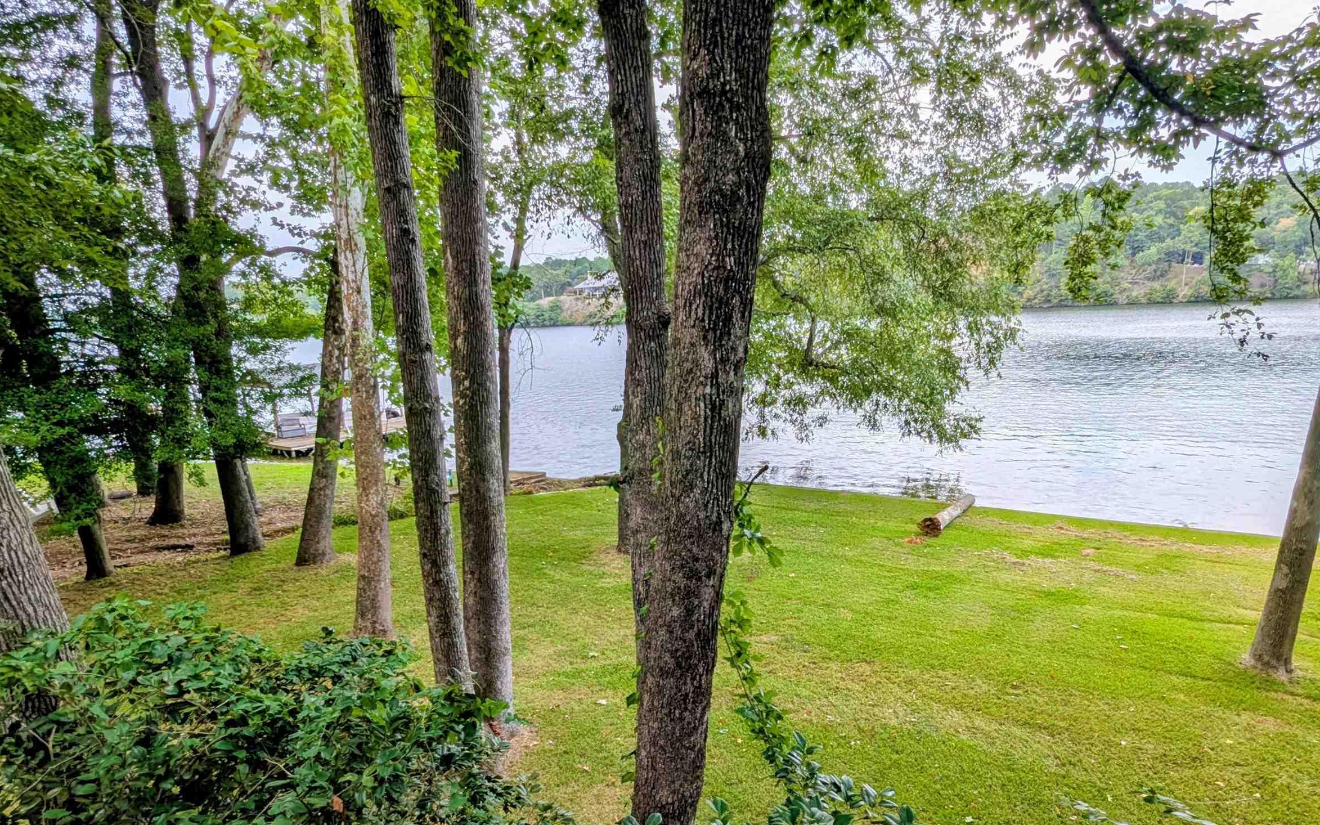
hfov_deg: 91.1
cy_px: 522
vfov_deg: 63.9
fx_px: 648
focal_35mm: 18
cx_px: 665
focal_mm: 1.95
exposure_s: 1/951
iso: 40
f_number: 2.2
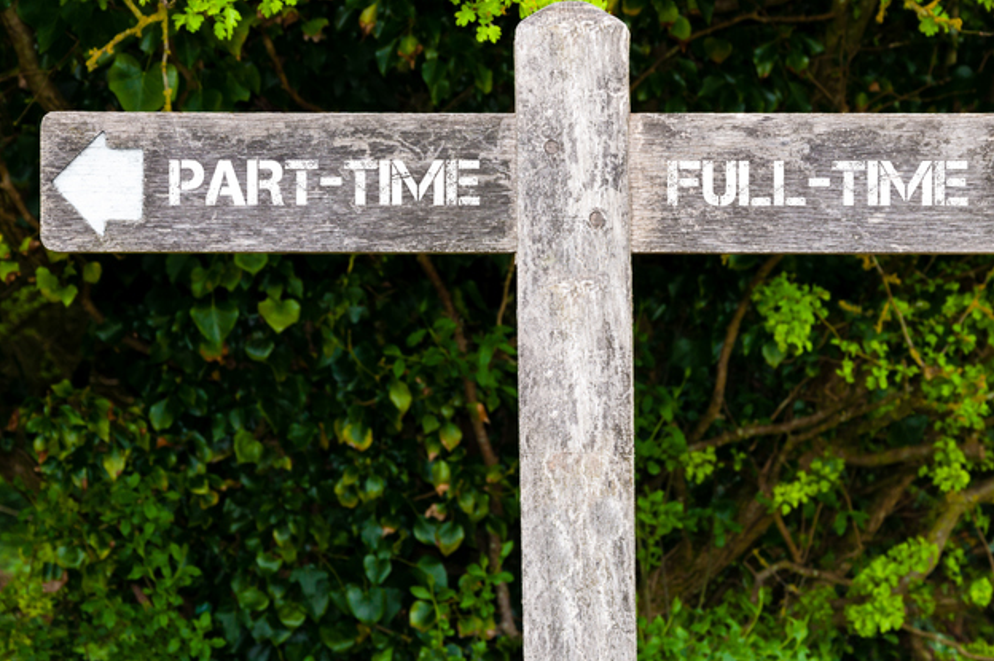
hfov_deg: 18.9
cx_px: 573
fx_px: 2980
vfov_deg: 12.7
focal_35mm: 108
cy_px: 322
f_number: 10
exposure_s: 1/60
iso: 320
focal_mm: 62
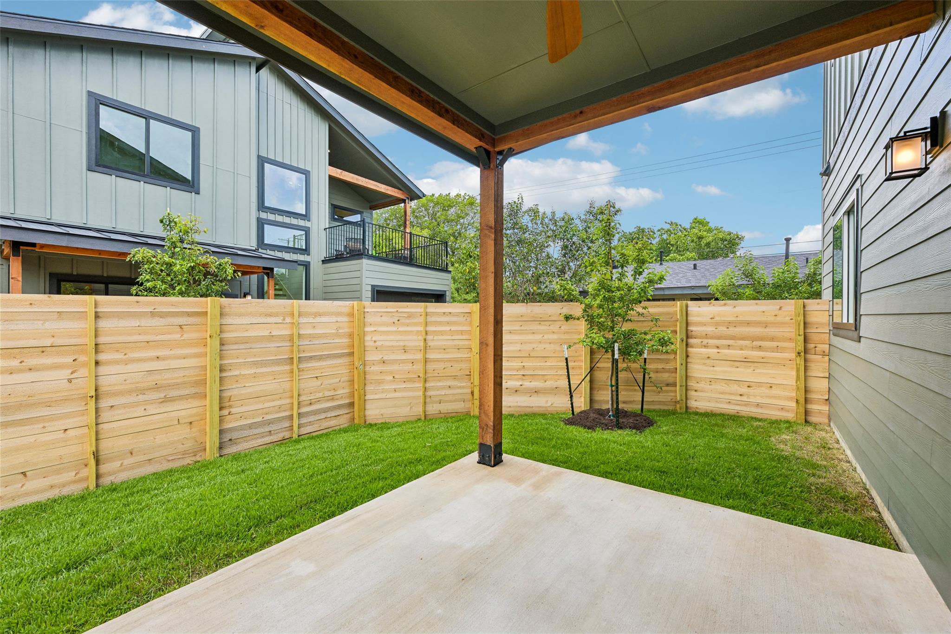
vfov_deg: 77.3
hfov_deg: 100.4
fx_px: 396
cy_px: 317
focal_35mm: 15
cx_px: 476
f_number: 6.7
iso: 100
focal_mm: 15
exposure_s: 1/180
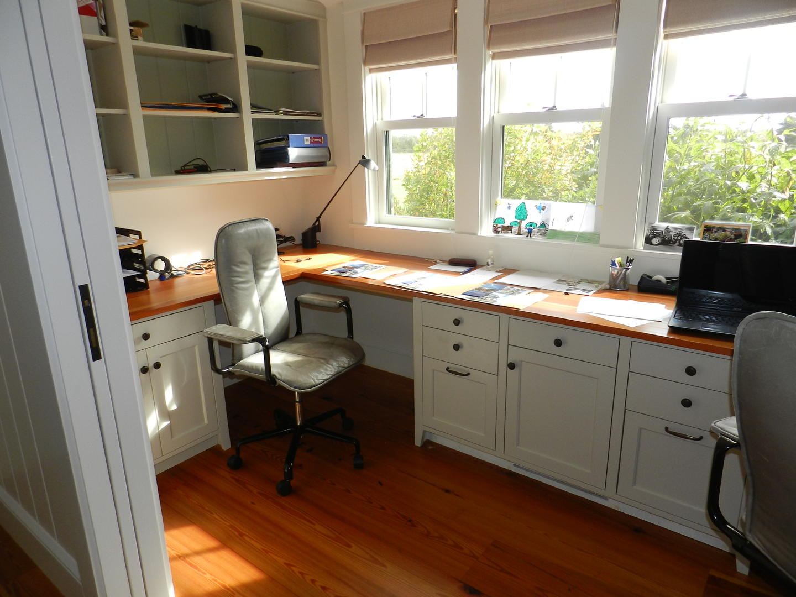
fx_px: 529
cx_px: 398
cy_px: 298
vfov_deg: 58.9
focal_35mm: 23
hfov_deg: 73.9
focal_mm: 4
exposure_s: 1/80
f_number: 3.4
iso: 160
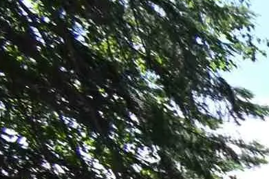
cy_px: 573
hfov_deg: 8.9
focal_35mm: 118
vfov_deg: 8.9
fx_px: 881
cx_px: 999
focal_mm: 10
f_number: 5.6
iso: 110
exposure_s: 1/250
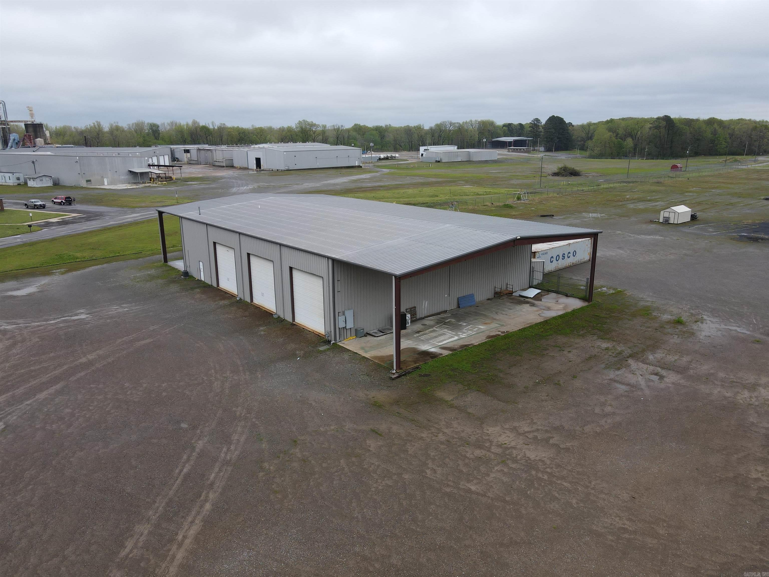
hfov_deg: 71.6
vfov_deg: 56.8
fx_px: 533
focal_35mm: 24
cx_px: 384
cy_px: 288
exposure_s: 1/250
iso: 100
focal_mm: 4.5
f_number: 2.8
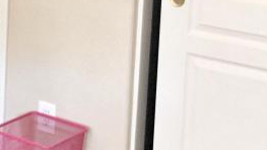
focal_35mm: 123
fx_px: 871
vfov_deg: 9.7
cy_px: -29
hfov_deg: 16.8
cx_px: -31
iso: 80
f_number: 2.2
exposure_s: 1/4
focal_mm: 4.15
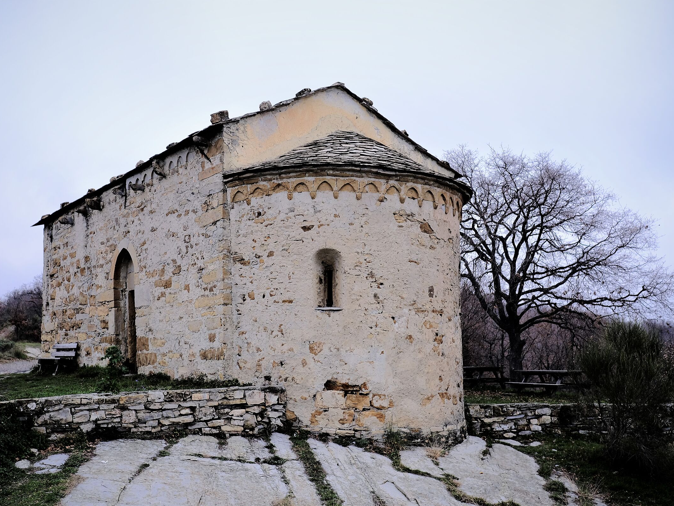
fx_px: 740
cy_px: 253
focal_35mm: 38
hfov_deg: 49.0
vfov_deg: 37.7
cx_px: 322
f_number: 2.8
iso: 160
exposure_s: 1/160
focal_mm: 23
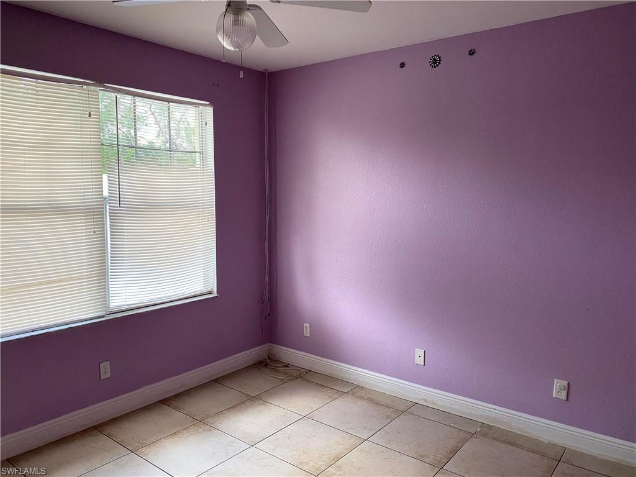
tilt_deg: -4.2
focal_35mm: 26
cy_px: 238
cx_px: 318
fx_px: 478
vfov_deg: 53.1
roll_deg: -0.6
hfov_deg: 67.3
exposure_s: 1/60
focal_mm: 4.25
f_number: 1.8
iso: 80
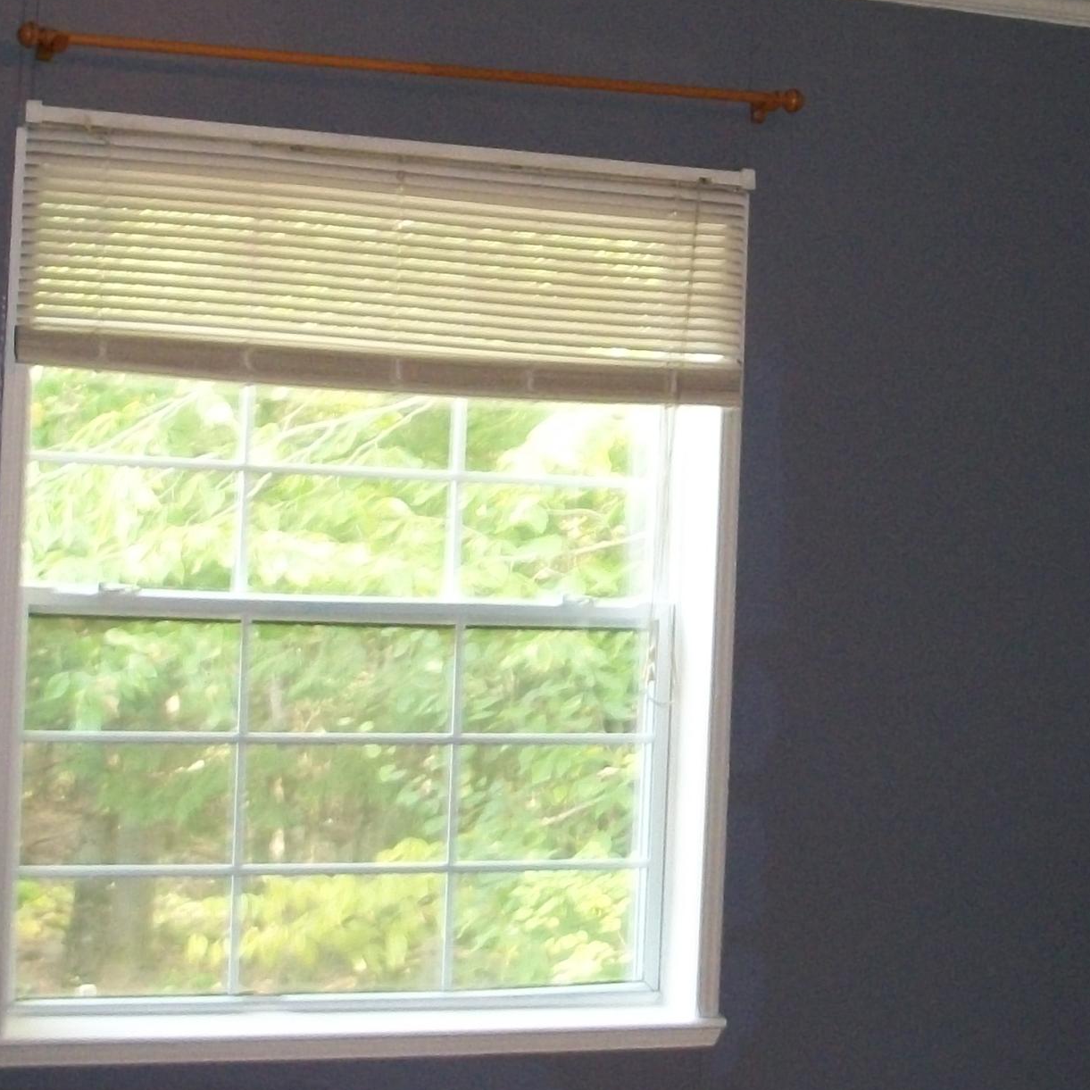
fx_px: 2707
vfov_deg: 22.7
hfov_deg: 22.8
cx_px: 607
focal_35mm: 76
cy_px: 435
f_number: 3.1
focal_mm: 6.3
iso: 320
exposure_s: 1/30
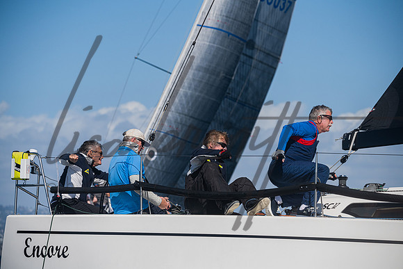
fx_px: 2183
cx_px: 202
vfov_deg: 7.0
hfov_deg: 10.5
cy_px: 134
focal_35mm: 195
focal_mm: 195
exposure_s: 1/8000
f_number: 6.3
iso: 400
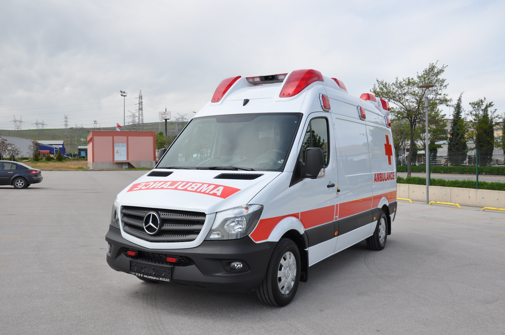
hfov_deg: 57.3
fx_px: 462
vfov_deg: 39.9
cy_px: 168
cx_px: 252
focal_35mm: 33
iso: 200
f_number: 9
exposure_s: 1/320
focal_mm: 22
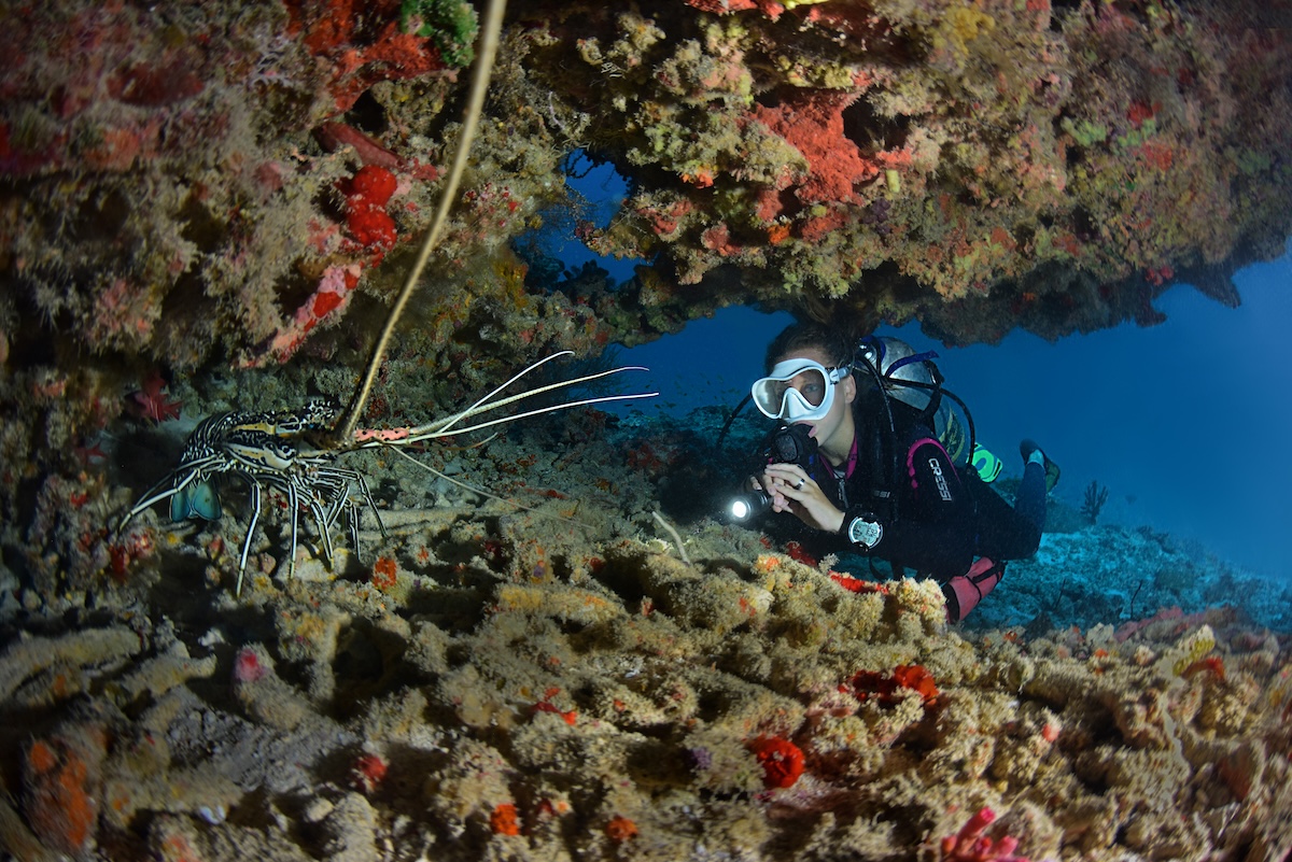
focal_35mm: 17
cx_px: 646
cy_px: 431
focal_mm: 17
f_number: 10
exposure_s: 1/100
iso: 320
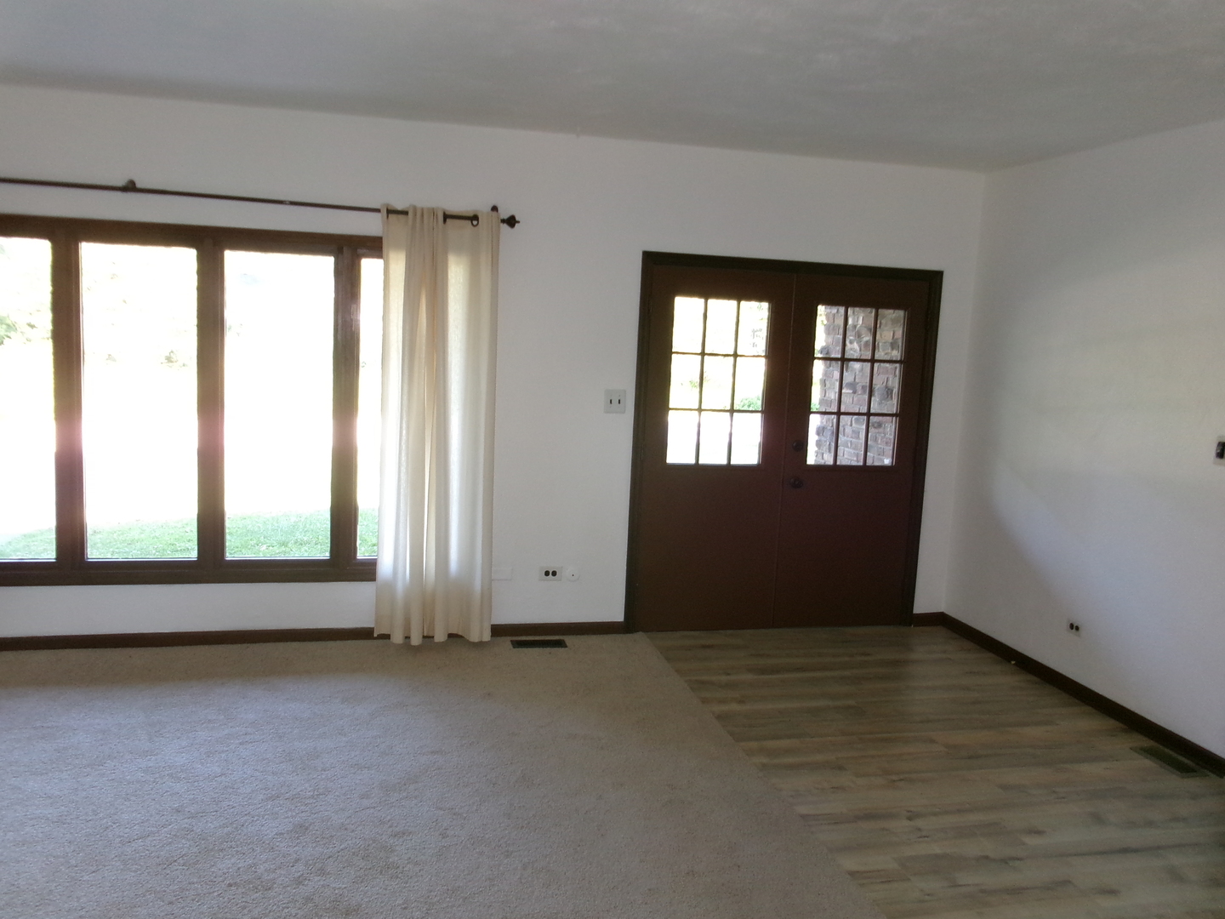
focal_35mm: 28
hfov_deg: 63.4
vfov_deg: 49.7
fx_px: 991
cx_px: 612
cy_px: 460
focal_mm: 5.1
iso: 226
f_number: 3.9
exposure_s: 1/34
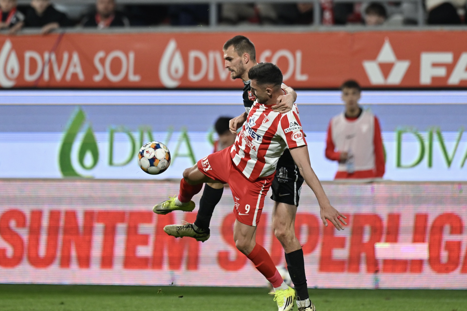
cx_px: 234
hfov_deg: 5.2
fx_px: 5188
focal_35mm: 400
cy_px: 156
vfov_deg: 3.4
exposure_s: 1/1250
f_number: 2.8
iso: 1250
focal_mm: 400
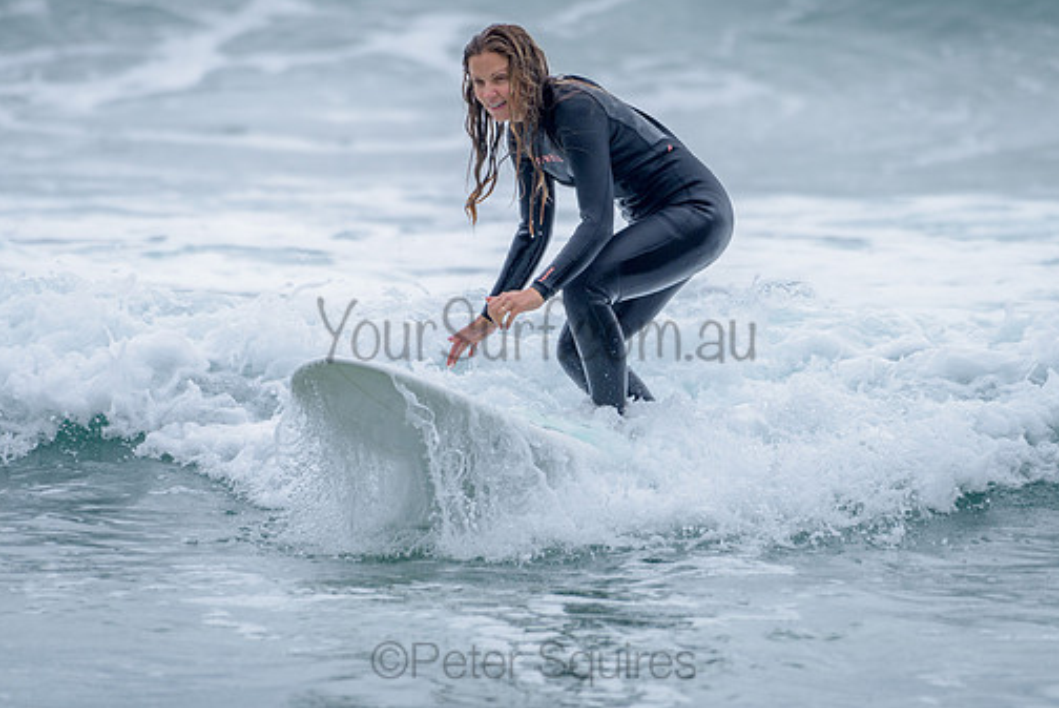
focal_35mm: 705
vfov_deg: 2.0
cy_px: 266
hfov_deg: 2.9
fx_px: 20756
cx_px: 604
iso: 200
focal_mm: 500
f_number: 5.6
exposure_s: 1/1250
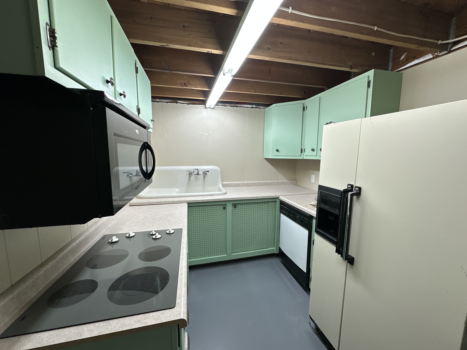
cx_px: 234
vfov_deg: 85.7
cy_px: 175
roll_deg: +0.3
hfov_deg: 102.1
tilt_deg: -6.3
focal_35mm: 14
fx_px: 189
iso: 160
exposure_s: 1/120
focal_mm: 2.22
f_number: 2.2
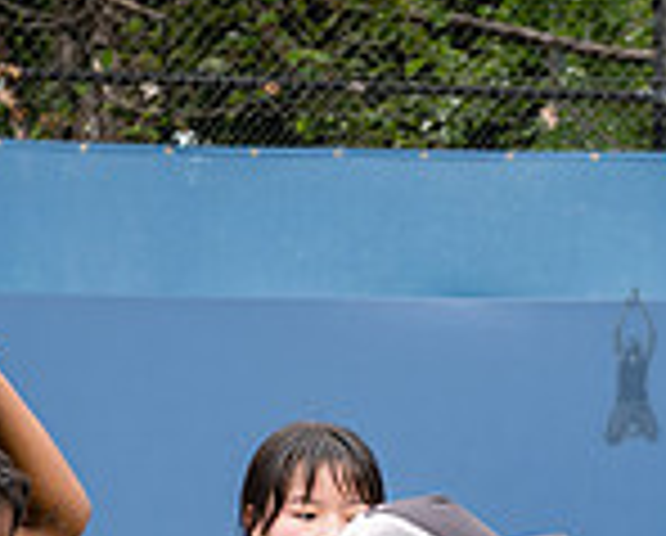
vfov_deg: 8.5
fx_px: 3535
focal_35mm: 179
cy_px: 799
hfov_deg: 10.7
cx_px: 630
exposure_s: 1/320
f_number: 4.5
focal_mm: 48
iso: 400
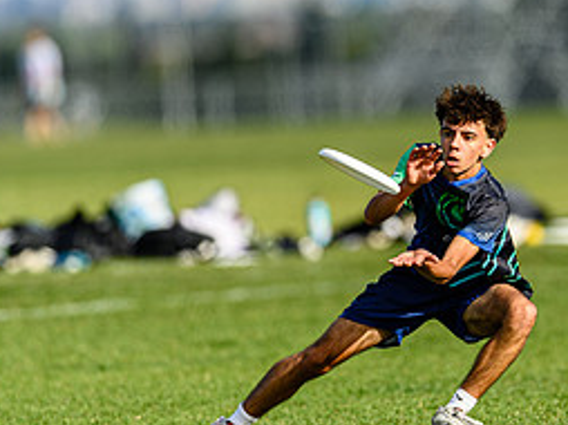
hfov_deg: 2.3
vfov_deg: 1.7
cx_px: 490
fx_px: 14426
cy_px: 151
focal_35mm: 880
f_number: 3.2
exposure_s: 1/1600
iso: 100
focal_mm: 400
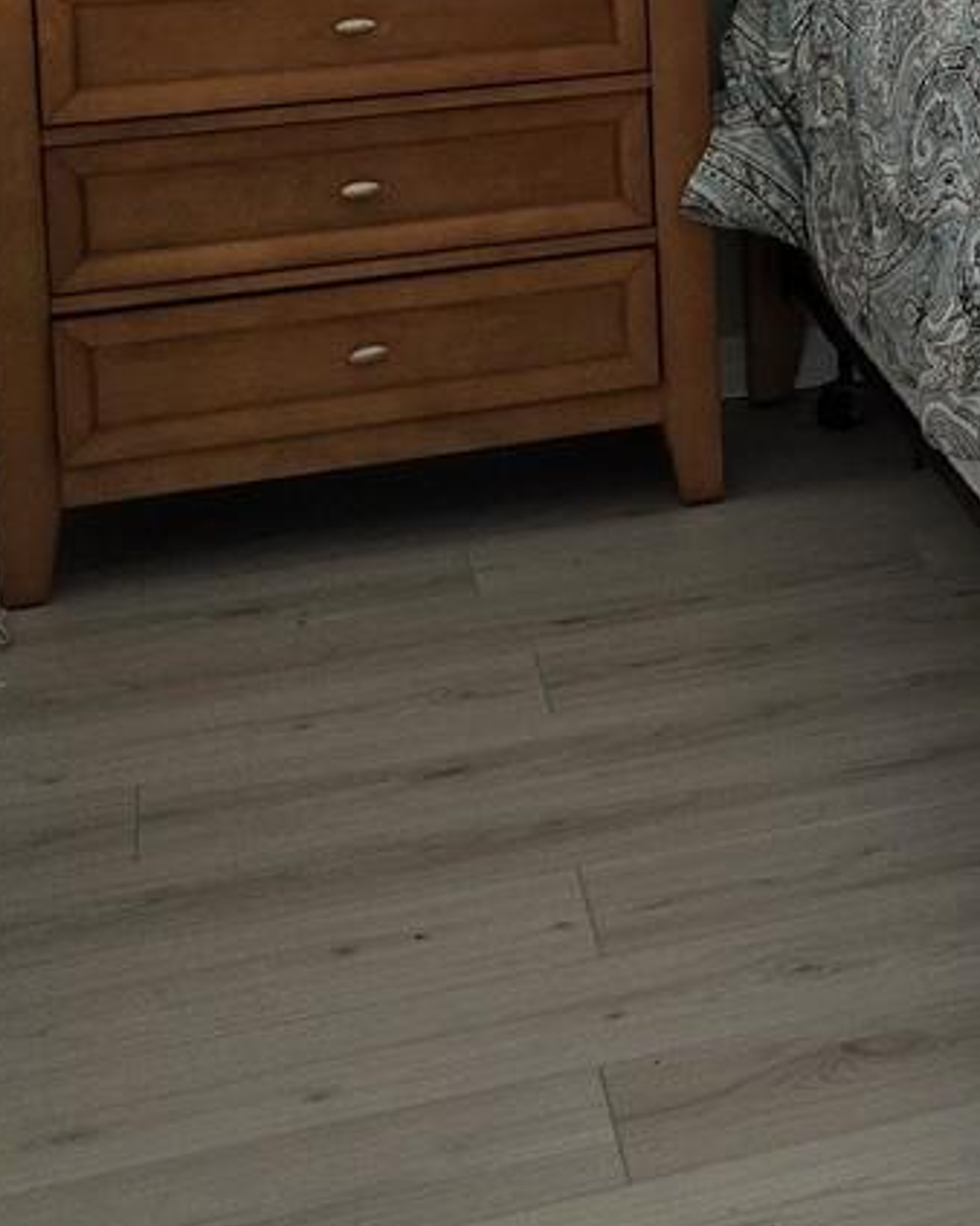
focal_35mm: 85
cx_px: 1699
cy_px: -284
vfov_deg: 20.8
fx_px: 3084
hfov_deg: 15.7
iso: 200
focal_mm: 6.3
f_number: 1.7
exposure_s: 1/120
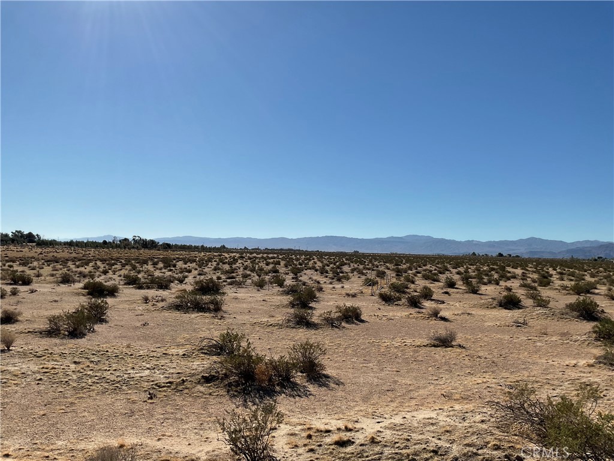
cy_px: 230
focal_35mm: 29
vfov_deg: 48.2
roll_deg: -2.4
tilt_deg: -0.3
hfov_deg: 61.7
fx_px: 514
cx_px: 307
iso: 16
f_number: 1.8
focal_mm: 3
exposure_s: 1/4405
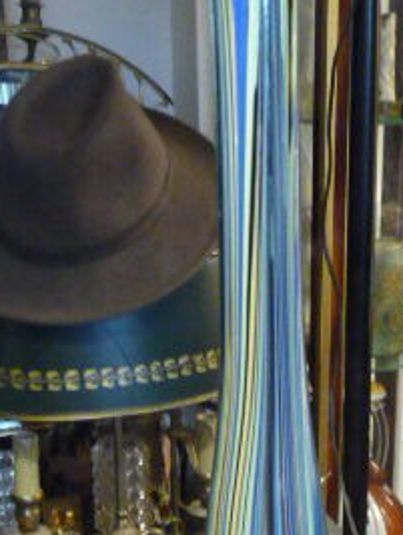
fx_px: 1038
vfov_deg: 28.1
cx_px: 267
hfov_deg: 21.9
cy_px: 457
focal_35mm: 67
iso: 800
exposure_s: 1/20
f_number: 3.3
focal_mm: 4.7
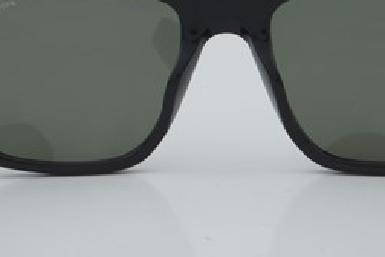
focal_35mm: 131
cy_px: 72
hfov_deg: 15.7
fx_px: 1399
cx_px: 228
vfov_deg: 10.5
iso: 100
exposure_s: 1/4
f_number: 29
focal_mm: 55
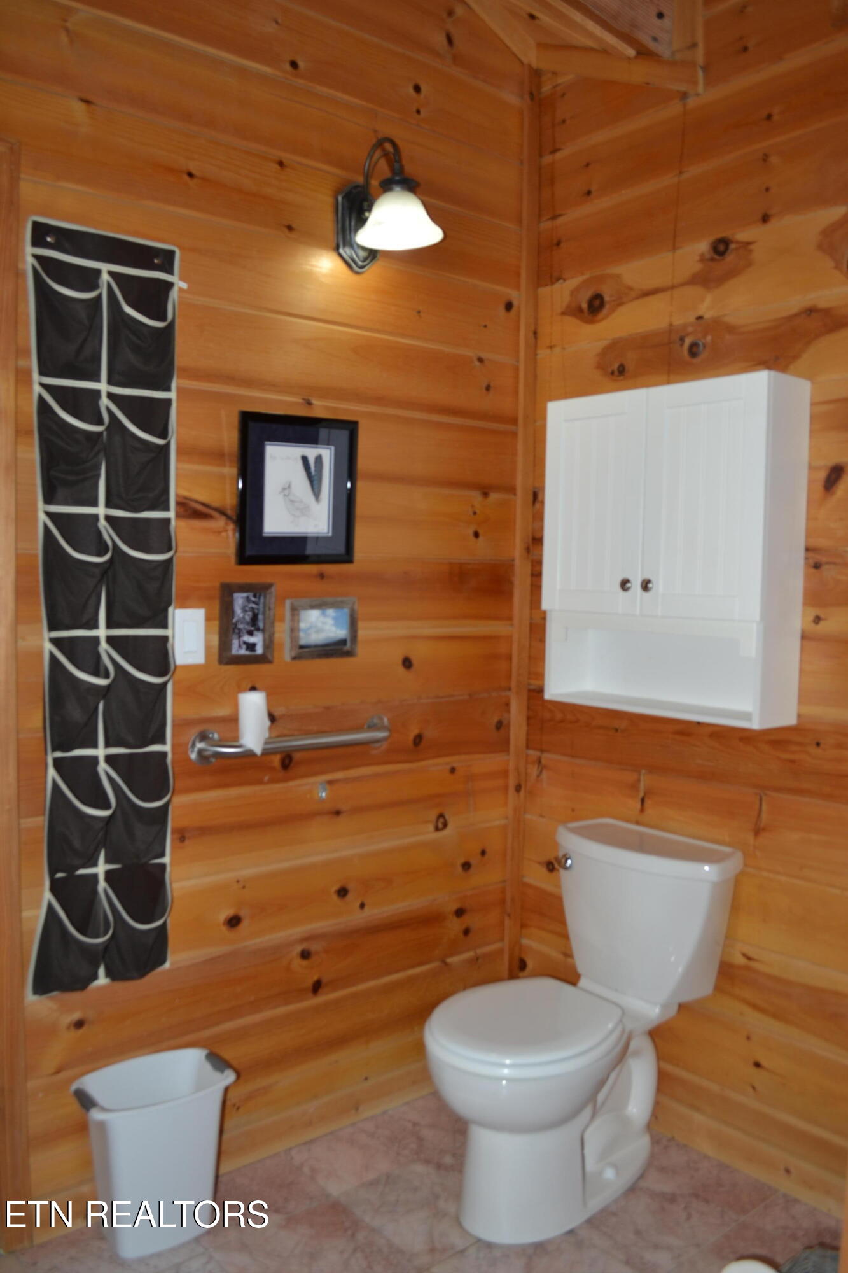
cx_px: 424
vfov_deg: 67.4
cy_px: 636
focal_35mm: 27
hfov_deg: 47.9
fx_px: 954
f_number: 5
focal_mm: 18
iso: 100
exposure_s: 1/100
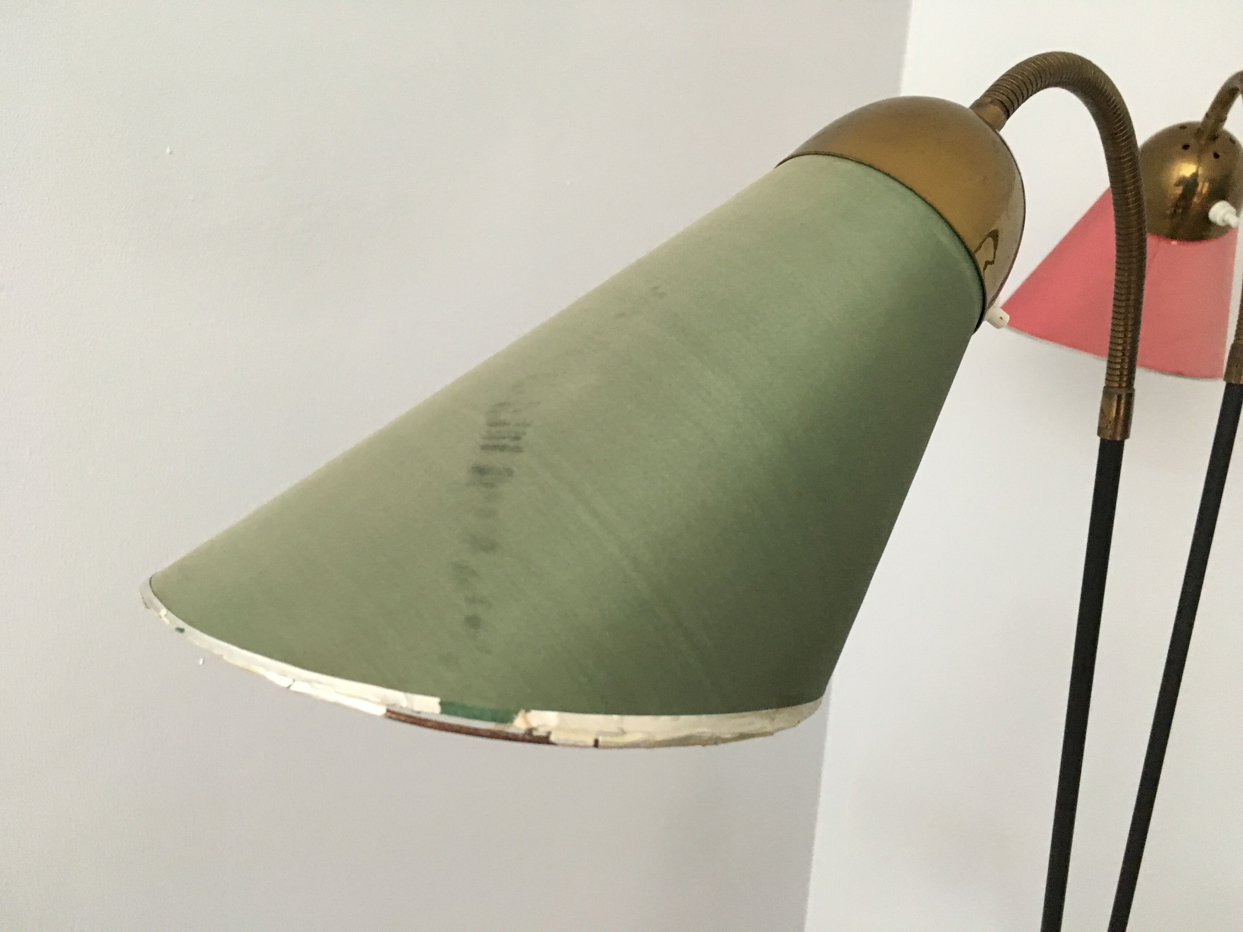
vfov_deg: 48.2
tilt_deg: -17.8
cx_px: 622
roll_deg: -3.2
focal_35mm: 29
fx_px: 1041
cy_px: 466
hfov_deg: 61.7
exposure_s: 1/25
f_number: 2.2
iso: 200
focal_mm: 4.15
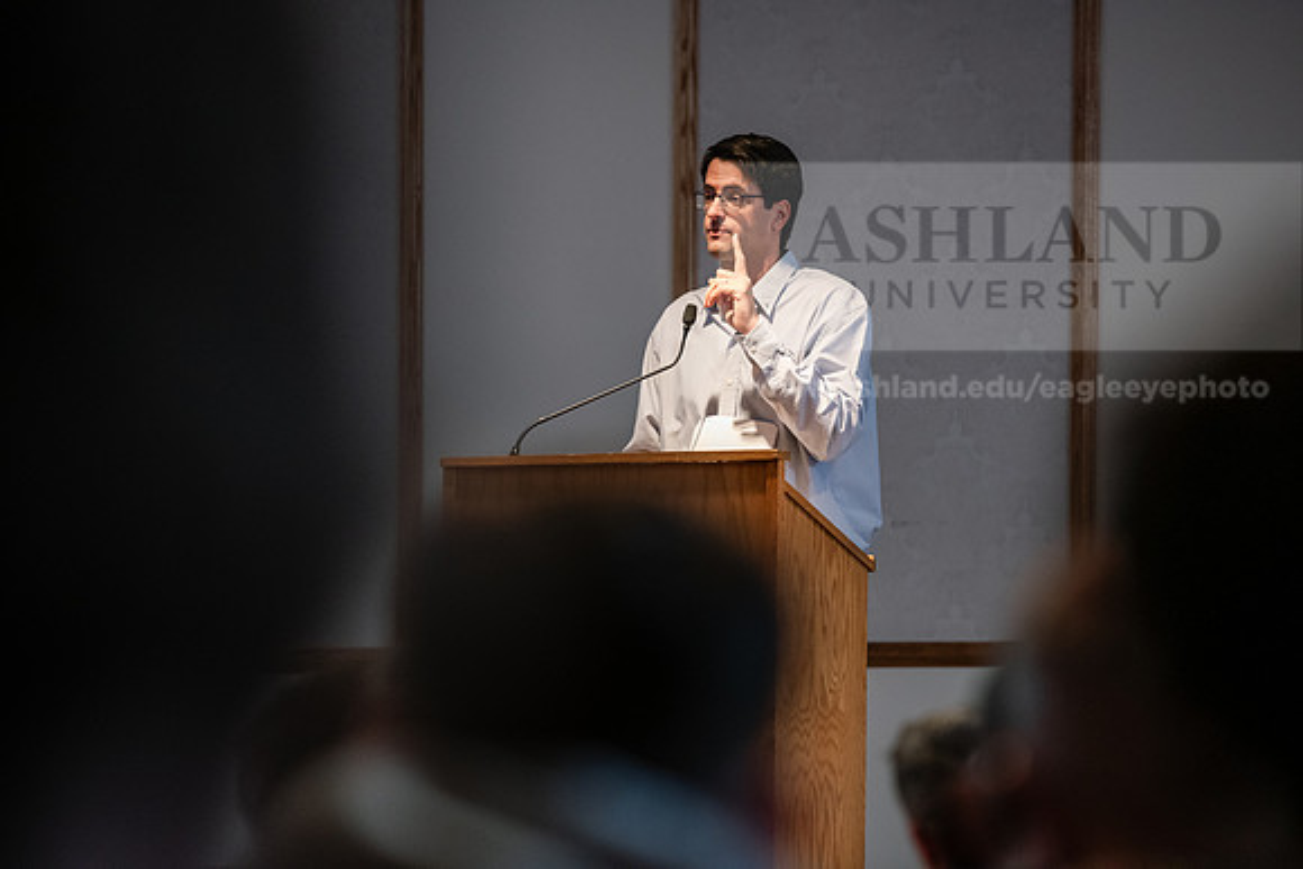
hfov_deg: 12.4
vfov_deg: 8.3
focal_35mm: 165
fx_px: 5973
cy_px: 434
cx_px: 652
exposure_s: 1/200
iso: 2500
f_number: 3.2
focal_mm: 165
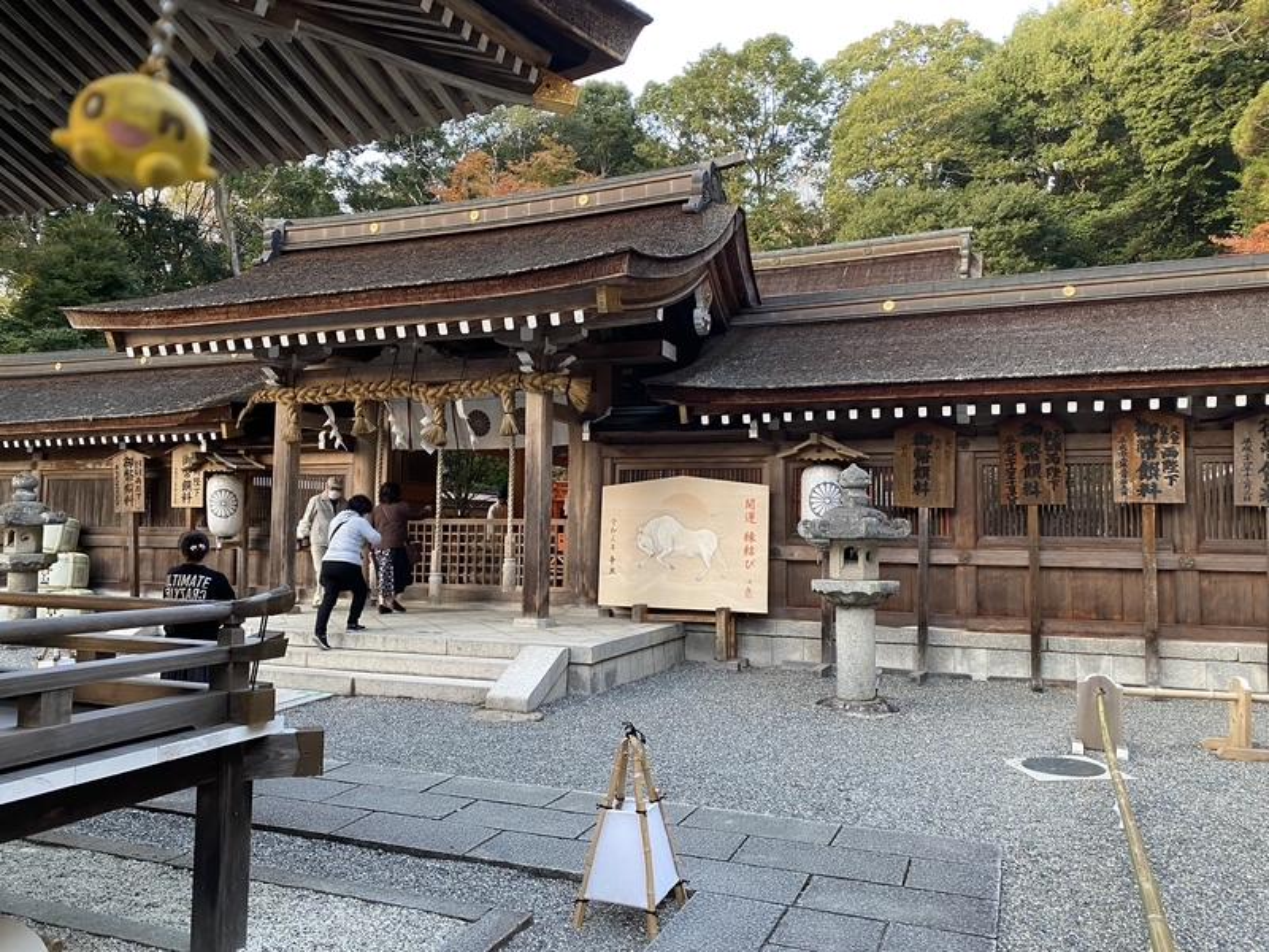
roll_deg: -1.2
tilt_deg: +4.3
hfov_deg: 67.3
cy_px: 476
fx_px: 953
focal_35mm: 26
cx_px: 634
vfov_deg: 53.1
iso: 125
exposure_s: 1/67
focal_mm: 4.25
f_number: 1.8
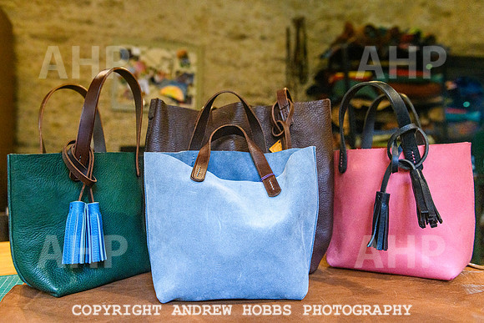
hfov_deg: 62.0
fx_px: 402
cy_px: 153
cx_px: 233
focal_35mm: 30
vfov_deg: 43.7
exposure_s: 1/200
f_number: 4.5
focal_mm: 28
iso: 3200
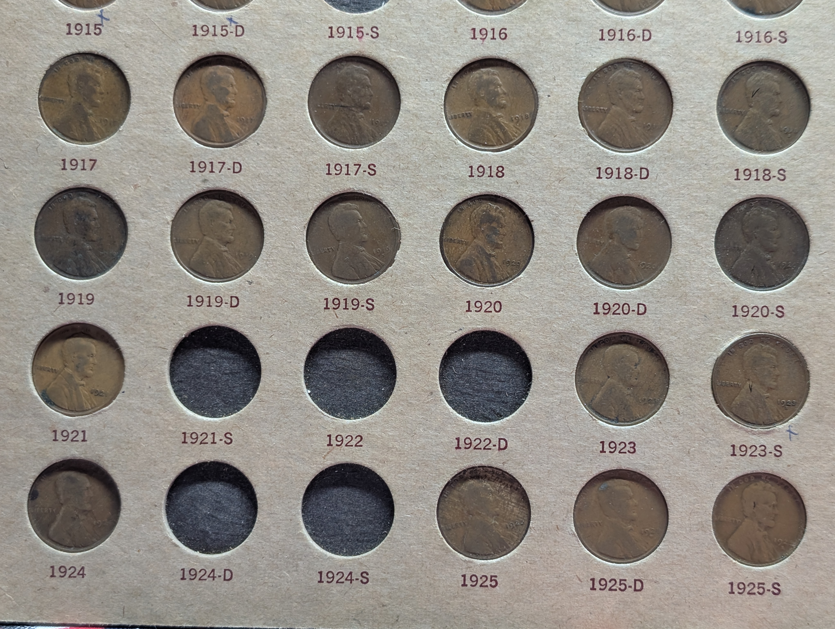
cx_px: 418
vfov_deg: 29.7
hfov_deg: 38.9
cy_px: 314
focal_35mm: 49
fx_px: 1184
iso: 176
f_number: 1.68
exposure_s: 1/75.6
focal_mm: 6.9
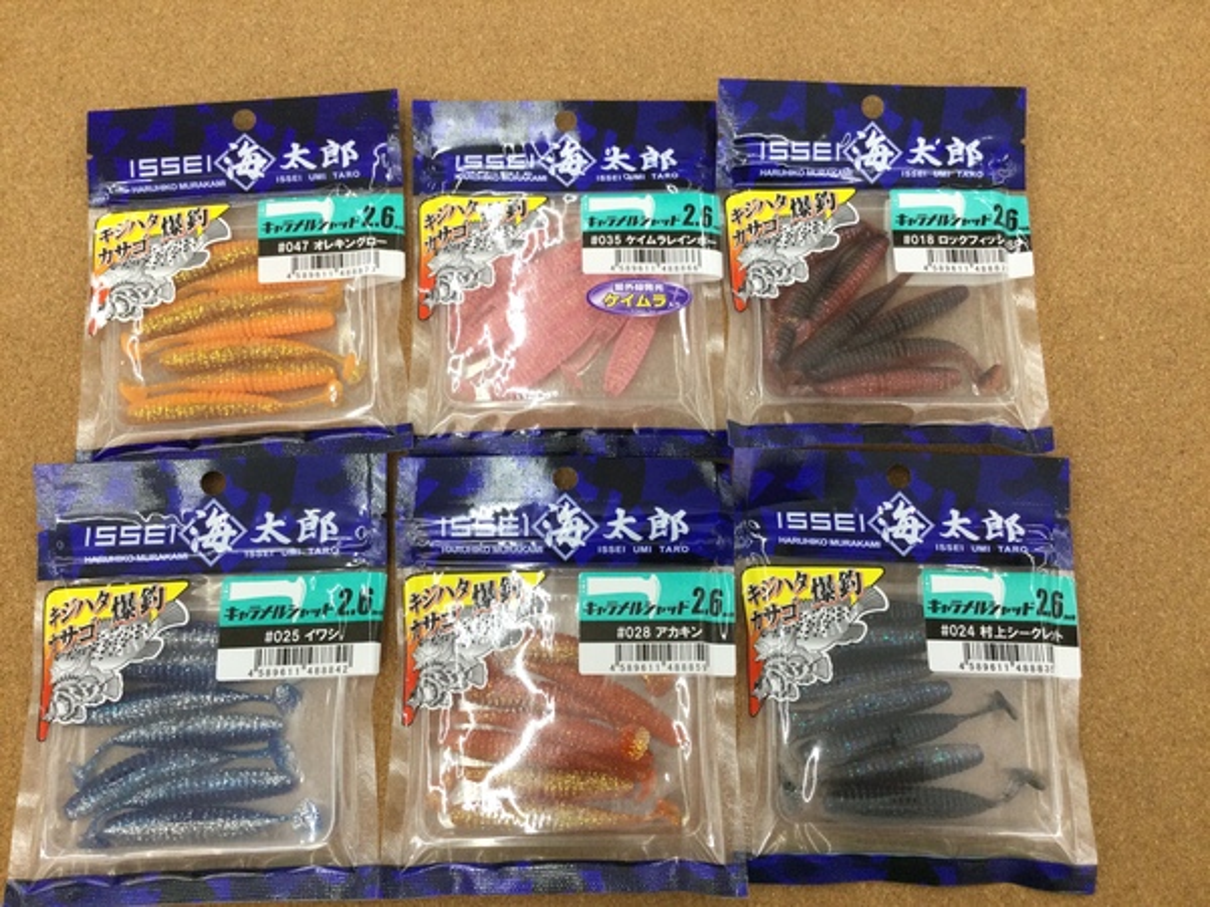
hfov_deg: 58.4
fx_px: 1084
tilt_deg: -73.7
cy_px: 454
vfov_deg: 45.4
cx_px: 605
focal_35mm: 31
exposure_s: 1/30
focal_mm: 3.3
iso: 25
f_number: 2.4
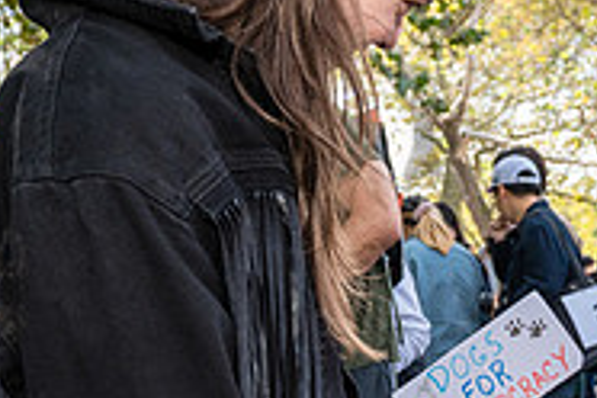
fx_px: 1244
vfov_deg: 17.6
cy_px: 433
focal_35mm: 75
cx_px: 420
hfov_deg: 26.8
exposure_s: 1/640
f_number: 5
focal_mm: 24
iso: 1000
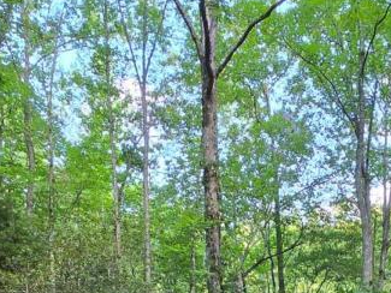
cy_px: 421
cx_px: 312
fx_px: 542
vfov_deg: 24.6
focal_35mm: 48
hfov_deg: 38.2
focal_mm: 1.7
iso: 64
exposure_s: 1/60
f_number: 2.2
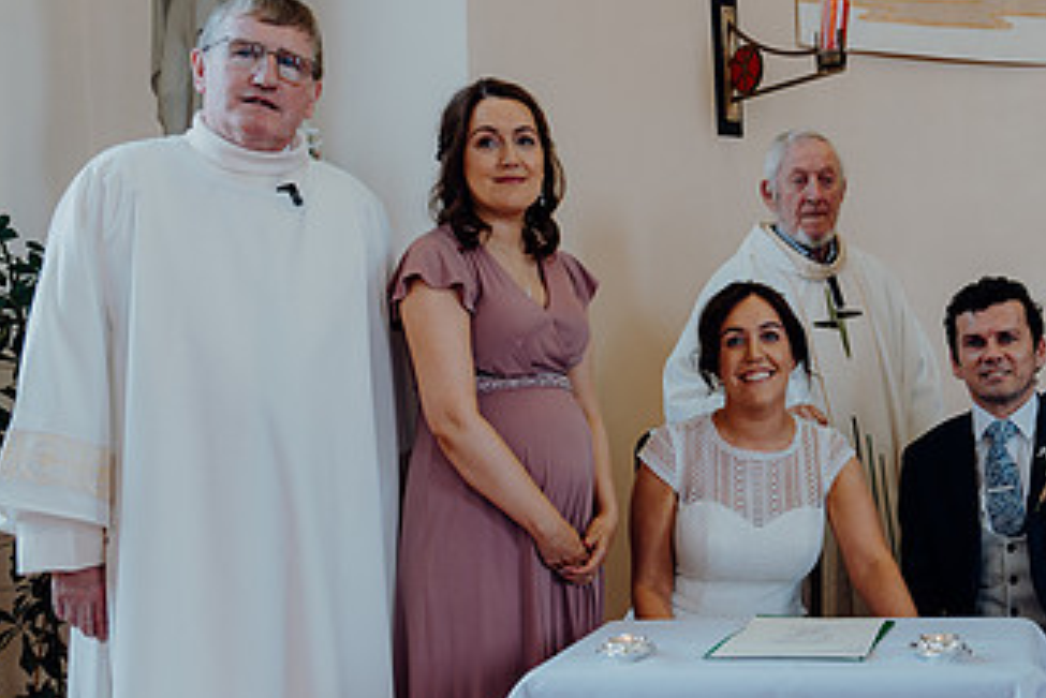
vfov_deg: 27.0
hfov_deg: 38.5
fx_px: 1453
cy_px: 413
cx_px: 795
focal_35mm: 50
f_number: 2.8
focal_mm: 28
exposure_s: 1/200
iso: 400
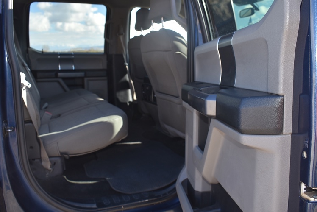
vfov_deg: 40.0
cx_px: 158
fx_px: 291
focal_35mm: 33
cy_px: 106
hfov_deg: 57.2
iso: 180
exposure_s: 1/125
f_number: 5.6
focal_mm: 22
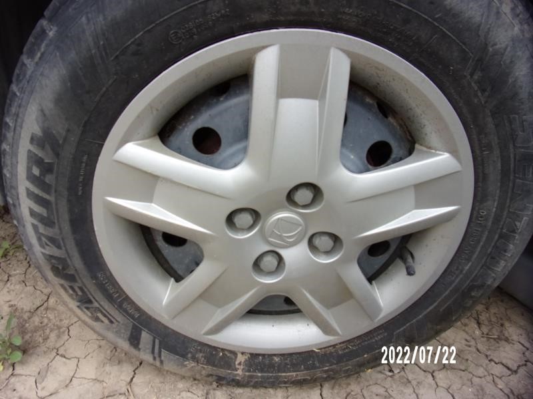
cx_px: 266
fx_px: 370
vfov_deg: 56.8
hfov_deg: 71.6
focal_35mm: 24
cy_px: 200
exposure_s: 1/160
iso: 80
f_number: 3.3
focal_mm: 4.3
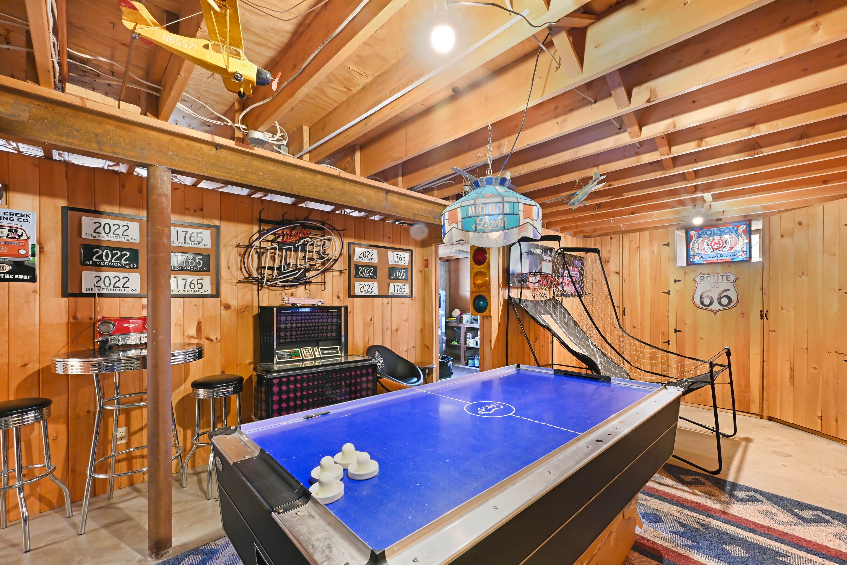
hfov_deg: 100.3
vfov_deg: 77.2
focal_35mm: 15
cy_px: 301
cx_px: 443
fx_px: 353
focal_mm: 14
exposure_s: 1
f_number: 14
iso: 2500
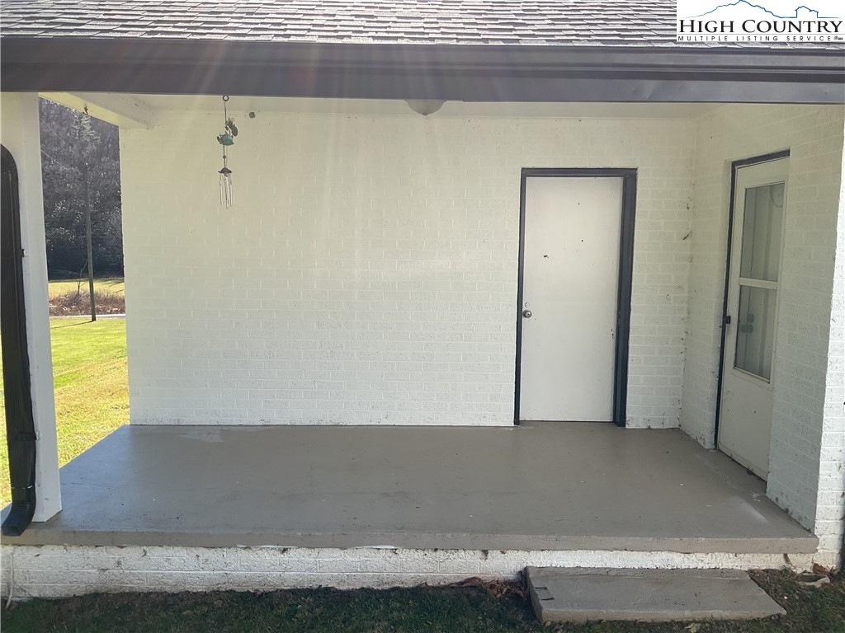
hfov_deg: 61.7
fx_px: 708
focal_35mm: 29
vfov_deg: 48.2
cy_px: 316
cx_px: 422
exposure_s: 1/759
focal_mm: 3
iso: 16
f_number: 1.8
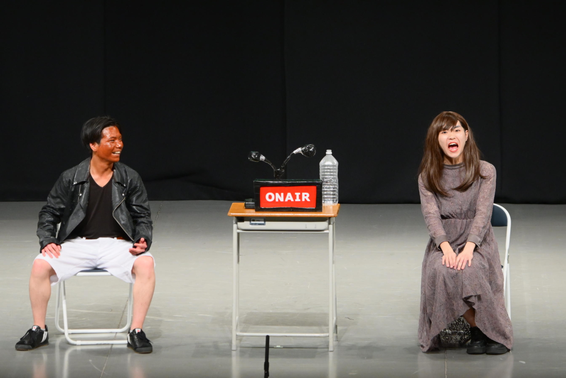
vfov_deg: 3.7
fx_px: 5896
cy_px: 189
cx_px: 283
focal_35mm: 375
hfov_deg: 5.5
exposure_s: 1/200
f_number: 5.6
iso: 2500
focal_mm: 250
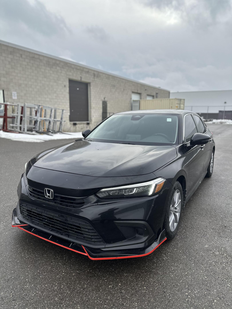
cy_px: 154
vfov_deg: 71.6
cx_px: 116
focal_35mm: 24
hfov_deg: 56.8
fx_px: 214
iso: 80
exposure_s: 1/1916
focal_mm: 6.86
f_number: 1.78
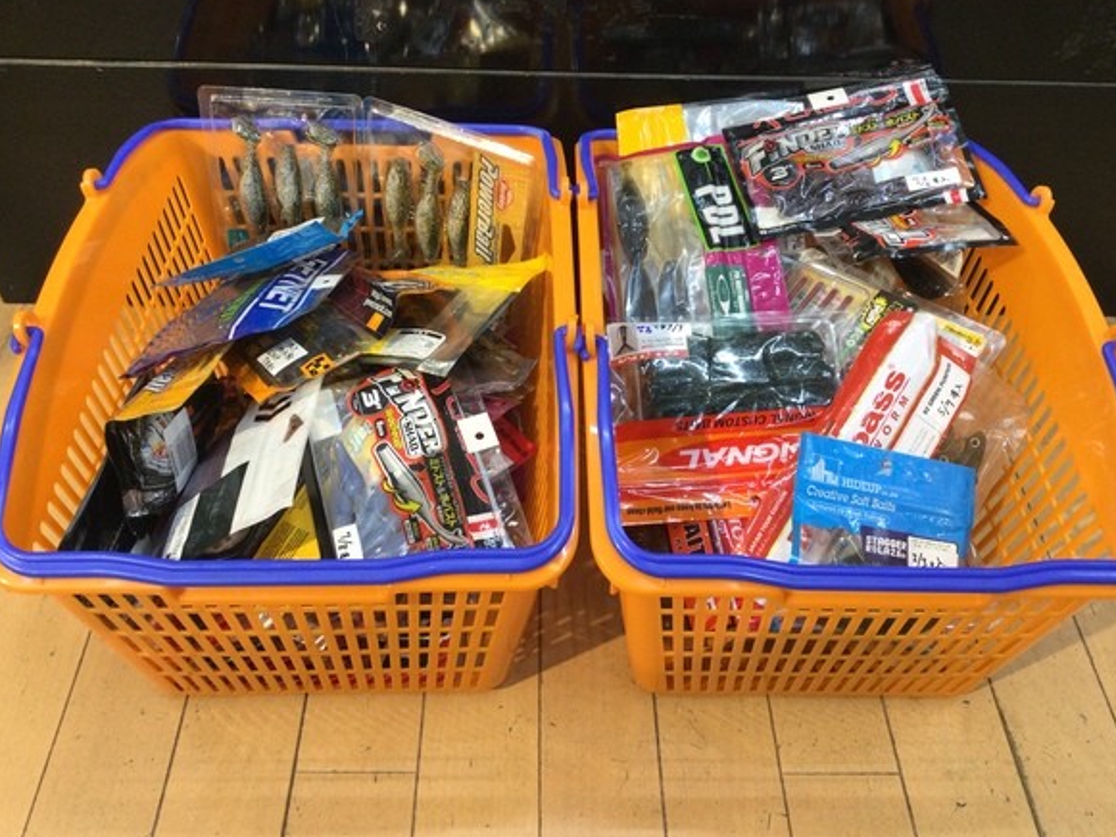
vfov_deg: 44.2
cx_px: 559
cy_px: 407
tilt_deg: -47.7
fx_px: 1032
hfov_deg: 56.8
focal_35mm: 32
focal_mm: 3.3
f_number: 2.4
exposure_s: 1/33
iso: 32
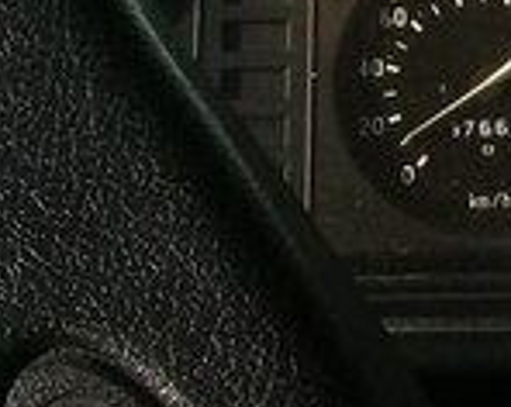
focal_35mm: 135
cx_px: 470
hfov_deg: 14.1
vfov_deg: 10.8
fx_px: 2039
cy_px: -267
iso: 50
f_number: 2.2
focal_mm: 3.3
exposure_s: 1/370
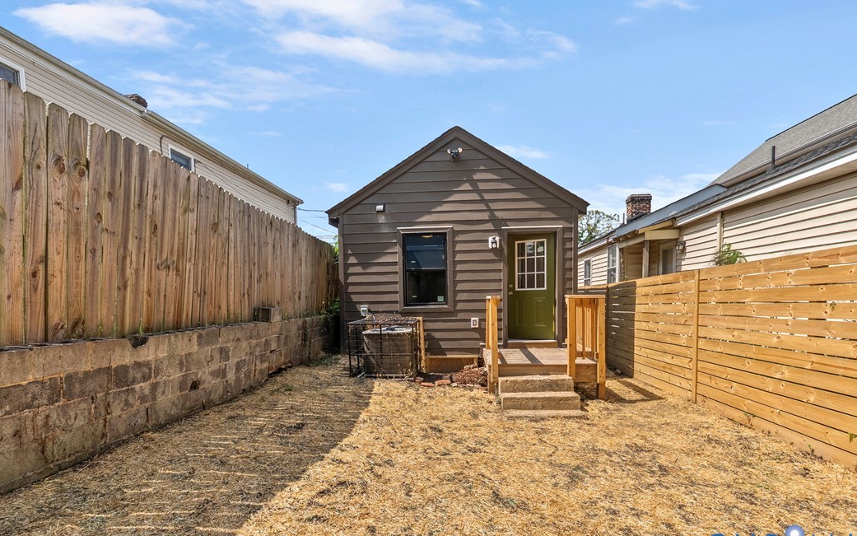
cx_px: 438
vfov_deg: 68.0
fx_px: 397
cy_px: 272
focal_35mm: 17
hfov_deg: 94.3
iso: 100
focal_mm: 16
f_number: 8
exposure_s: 1/160
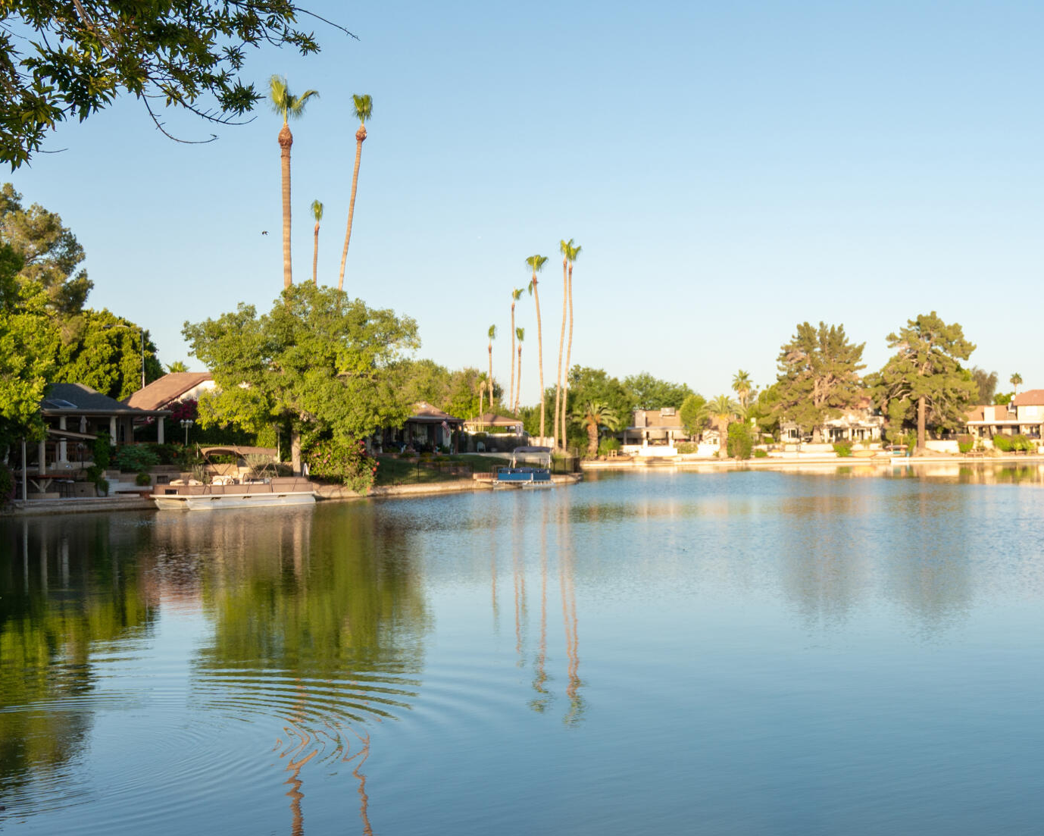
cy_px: 453
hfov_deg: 37.1
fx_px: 1514
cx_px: 783
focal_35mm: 49
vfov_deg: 30.8
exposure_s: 1/800
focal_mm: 24
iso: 200
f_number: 4
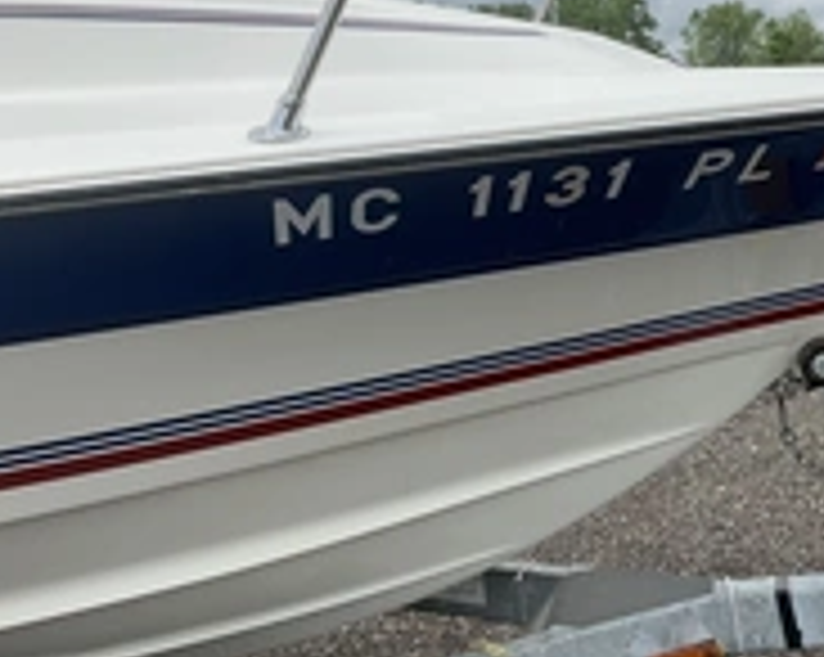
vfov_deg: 24.5
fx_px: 1510
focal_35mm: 62
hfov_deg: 29.8
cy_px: 266
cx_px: 662
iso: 25
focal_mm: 3
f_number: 1.8
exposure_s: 1/2538
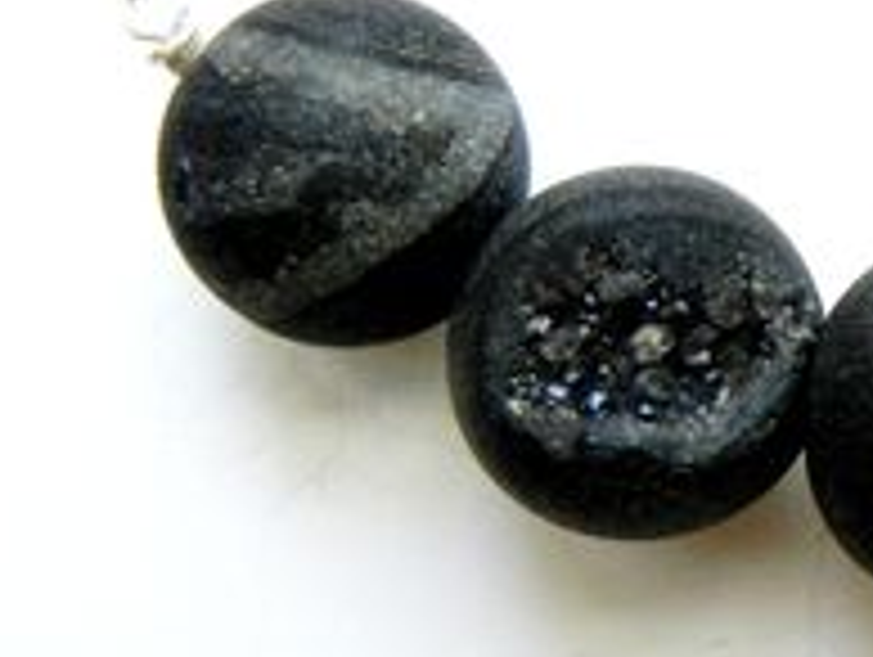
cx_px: 1017
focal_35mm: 84
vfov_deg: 17.6
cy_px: 292
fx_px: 2121
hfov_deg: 21.7
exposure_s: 1/29
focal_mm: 6.2
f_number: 3.6
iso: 400
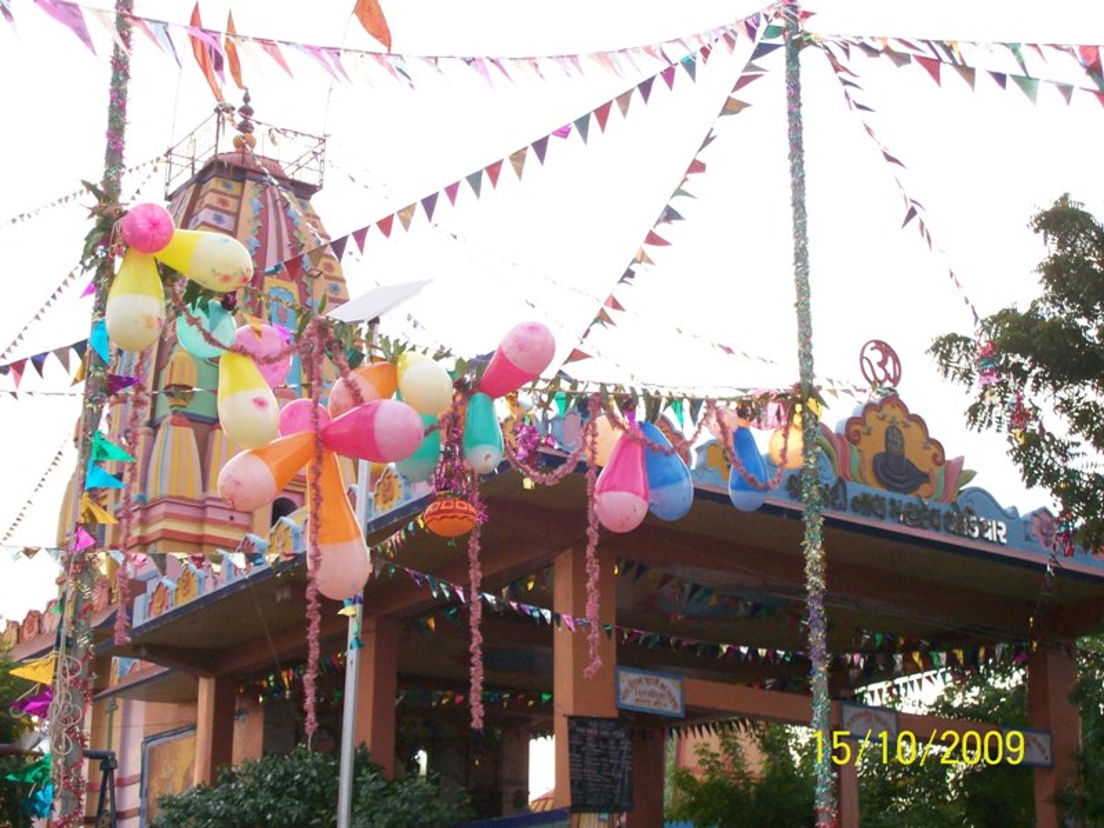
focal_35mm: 70
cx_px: 552
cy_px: 414
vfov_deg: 21.0
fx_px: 2232
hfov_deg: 27.8
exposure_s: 1/48.6
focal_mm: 11.6
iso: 200
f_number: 3.8
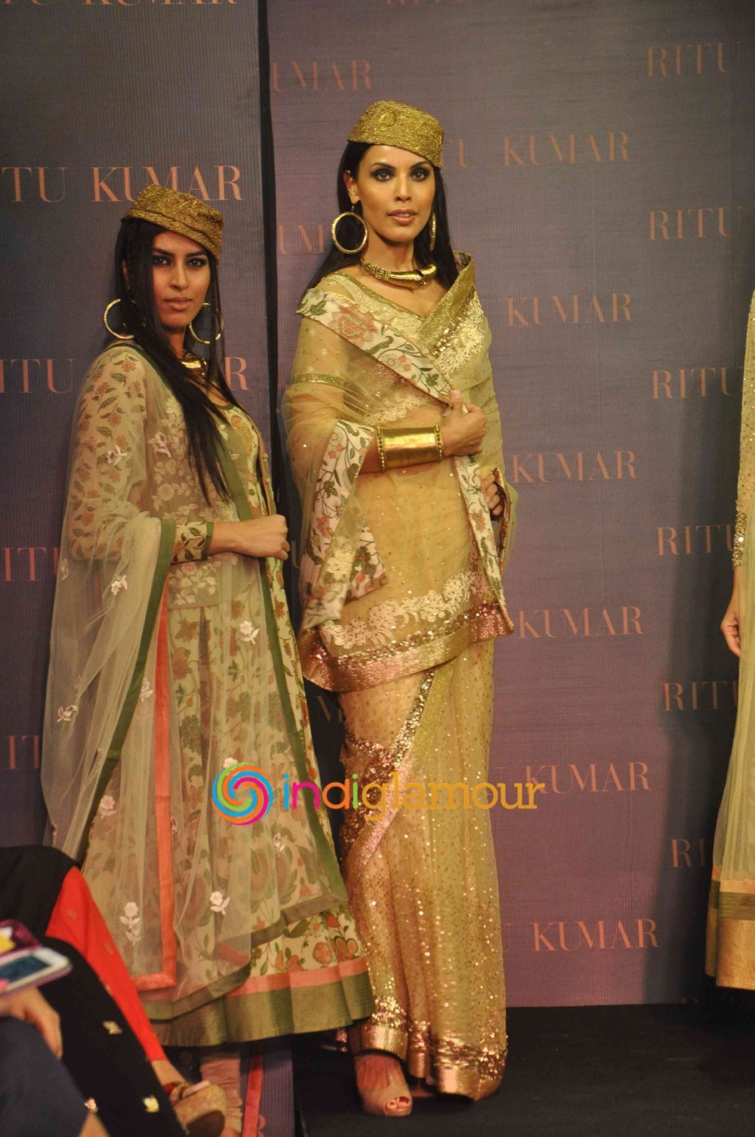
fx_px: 4353
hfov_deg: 9.9
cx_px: 378
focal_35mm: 138
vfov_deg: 14.9
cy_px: 568
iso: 1250
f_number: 10
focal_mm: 92
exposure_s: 1/100
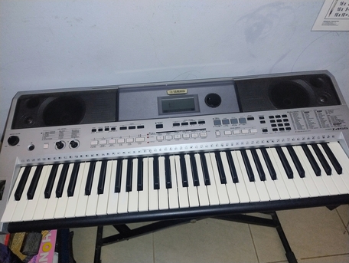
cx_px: 174
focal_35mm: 24
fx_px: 242
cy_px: 132
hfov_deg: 71.5
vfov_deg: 56.9
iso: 519
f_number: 1.8
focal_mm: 5.56
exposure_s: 1/50
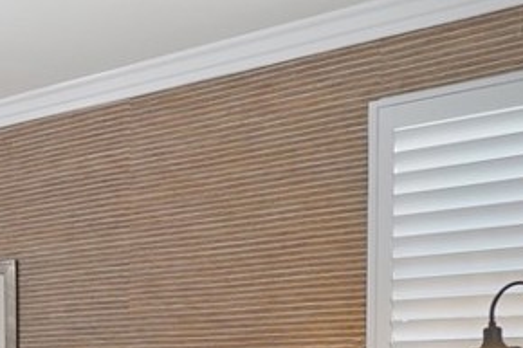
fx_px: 770
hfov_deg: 27.7
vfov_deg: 23.4
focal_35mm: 53
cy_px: 412
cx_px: -231
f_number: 5.6
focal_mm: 10
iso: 800
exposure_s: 1/30
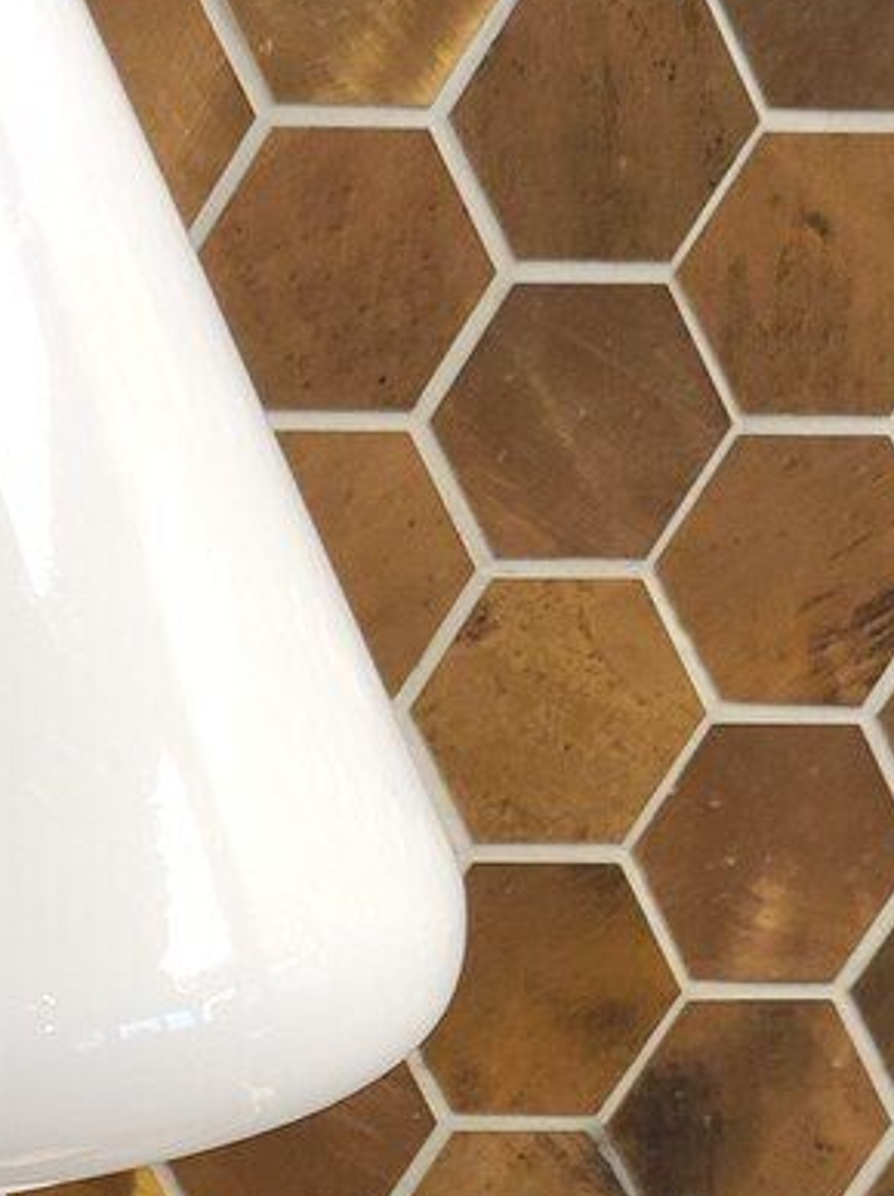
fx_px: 4452
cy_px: 1757
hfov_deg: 11.1
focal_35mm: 129
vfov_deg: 14.4
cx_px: -322
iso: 301
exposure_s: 1/50
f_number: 1.79
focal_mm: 4.7
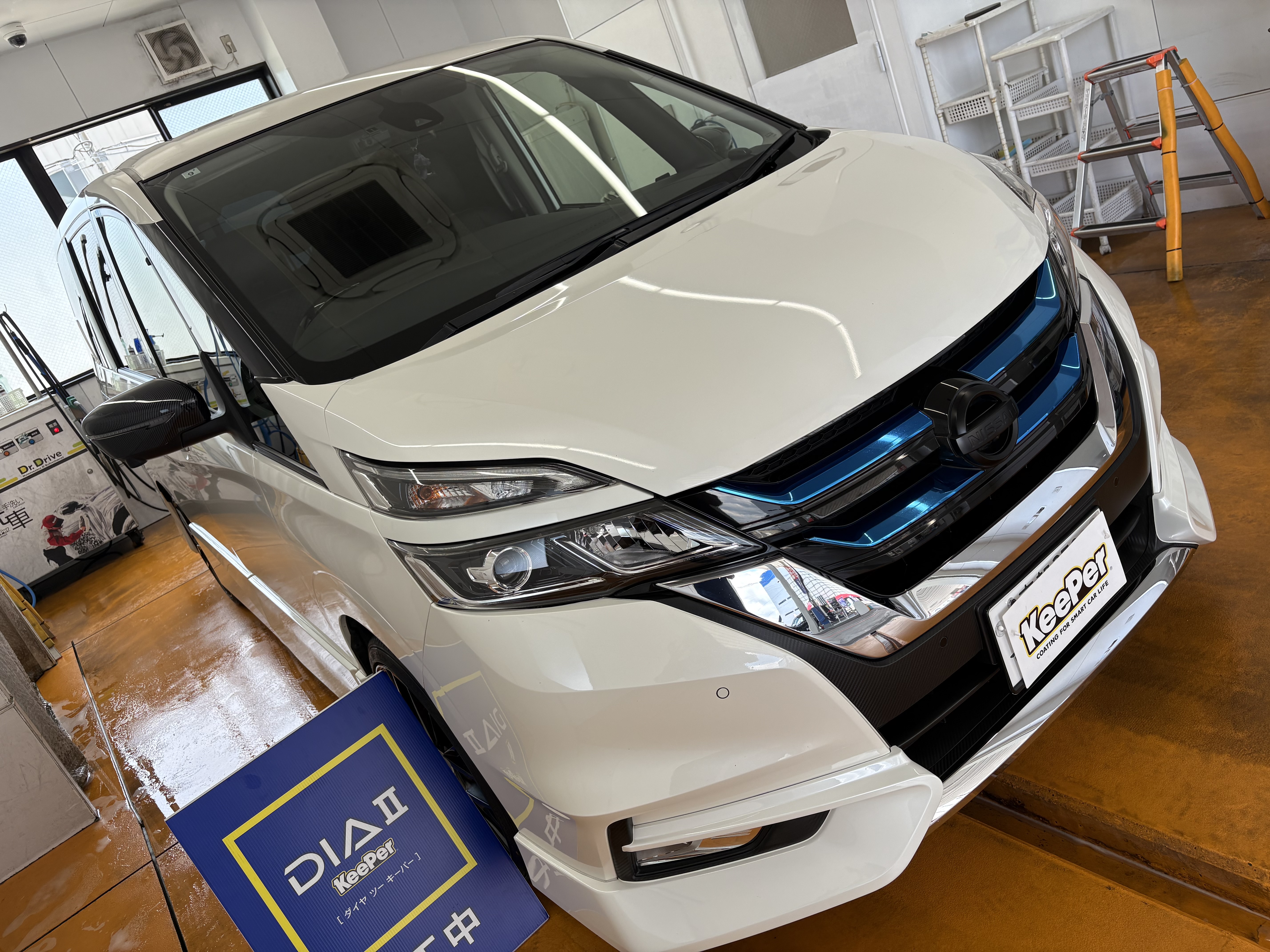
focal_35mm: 26
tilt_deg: -19.5
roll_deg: +23.4
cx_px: 635
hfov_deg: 67.3
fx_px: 954
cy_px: 476
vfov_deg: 53.1
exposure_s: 1/255
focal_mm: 5.96
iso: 40
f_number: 1.6
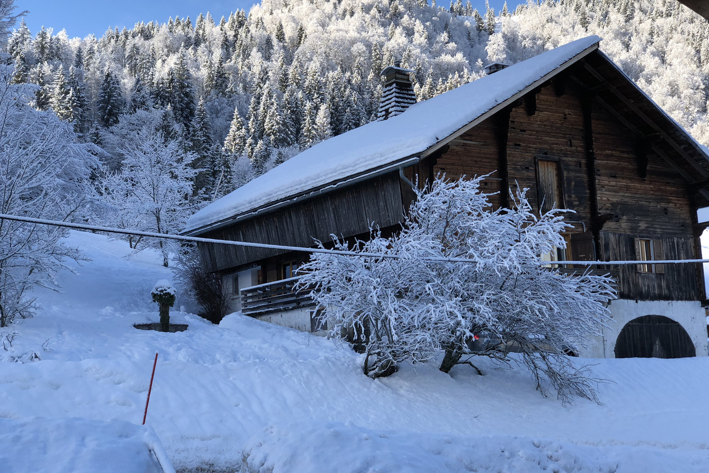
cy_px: 228
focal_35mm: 55
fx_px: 1083
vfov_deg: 24.6
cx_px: 352
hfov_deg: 36.2
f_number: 2.4
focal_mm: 6
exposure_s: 1/461
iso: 16
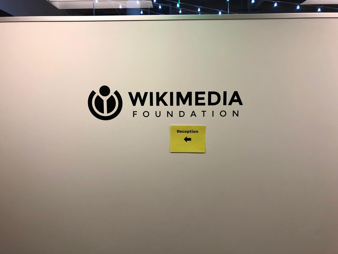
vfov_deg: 49.7
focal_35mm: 28
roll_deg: +1.3
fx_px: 273
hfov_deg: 63.4
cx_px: 169
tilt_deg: -5.5
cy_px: 127
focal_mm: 4
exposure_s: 1/30
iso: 32
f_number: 1.8
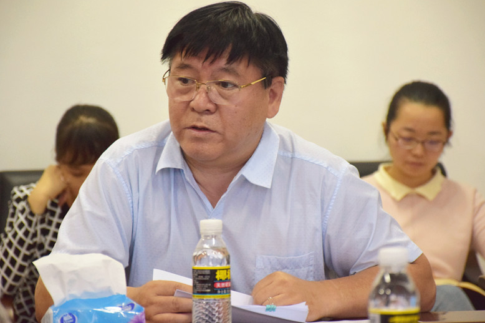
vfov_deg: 7.7
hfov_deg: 11.5
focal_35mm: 179
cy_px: 157
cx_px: 244
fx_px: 2410
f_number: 5.6
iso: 2500
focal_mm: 116
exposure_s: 1/125
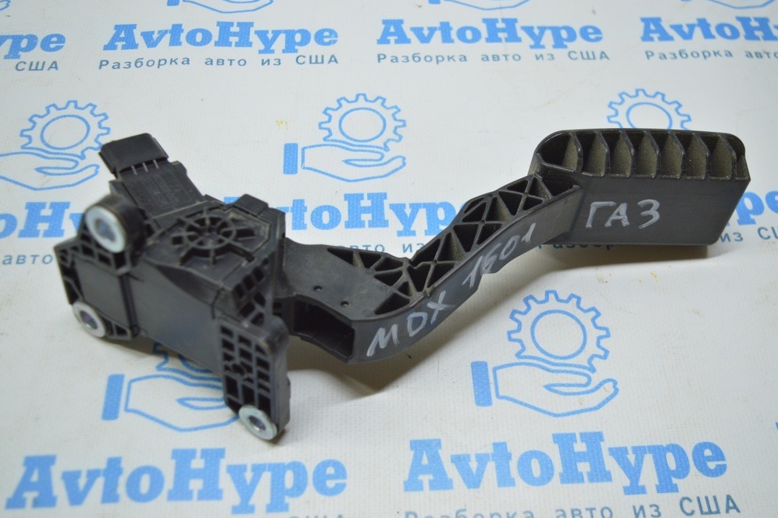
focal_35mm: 37
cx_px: 380
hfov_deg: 51.9
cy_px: 263
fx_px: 800
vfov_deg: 35.9
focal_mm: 24
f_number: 4
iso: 400
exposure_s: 1/60
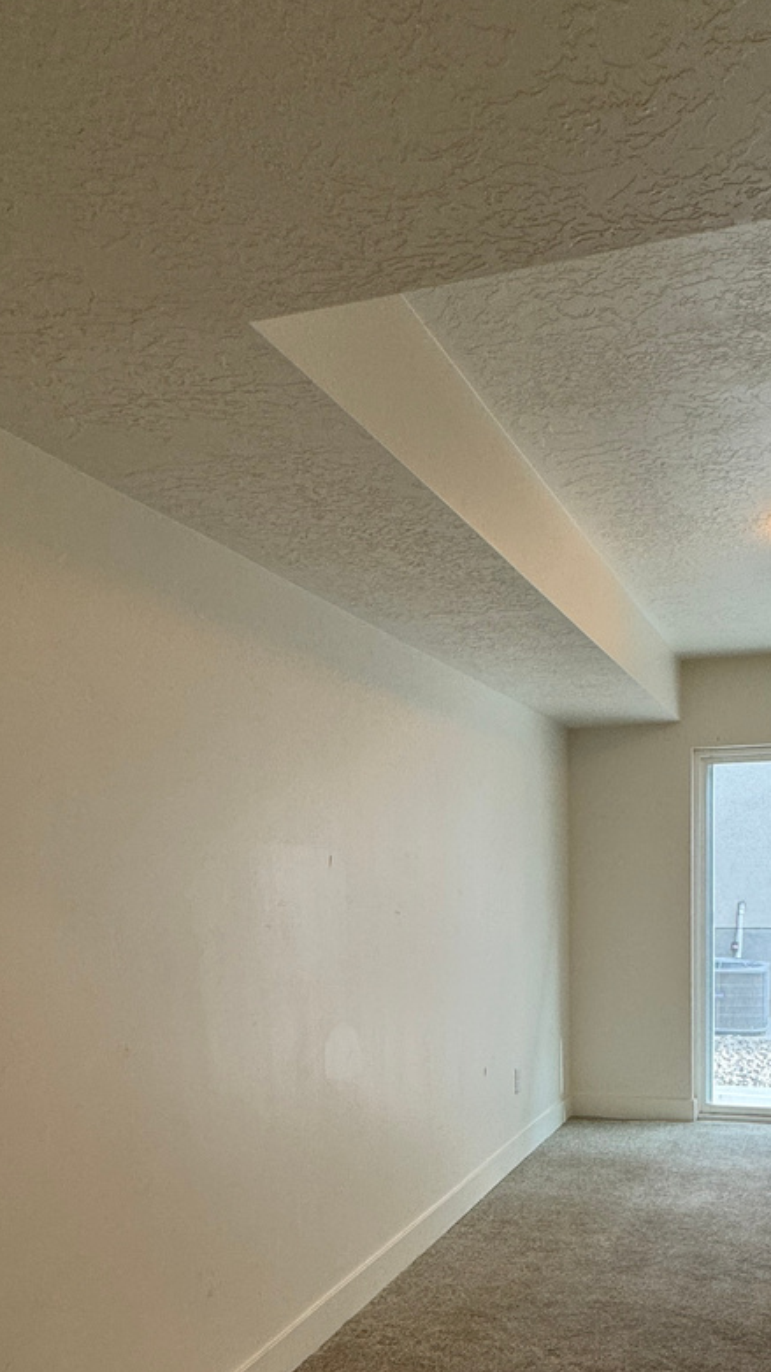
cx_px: 479
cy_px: 996
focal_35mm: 30
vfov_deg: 61.4
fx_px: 1091
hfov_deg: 38.7
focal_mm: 2.22
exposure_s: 1/120
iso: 125
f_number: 2.2
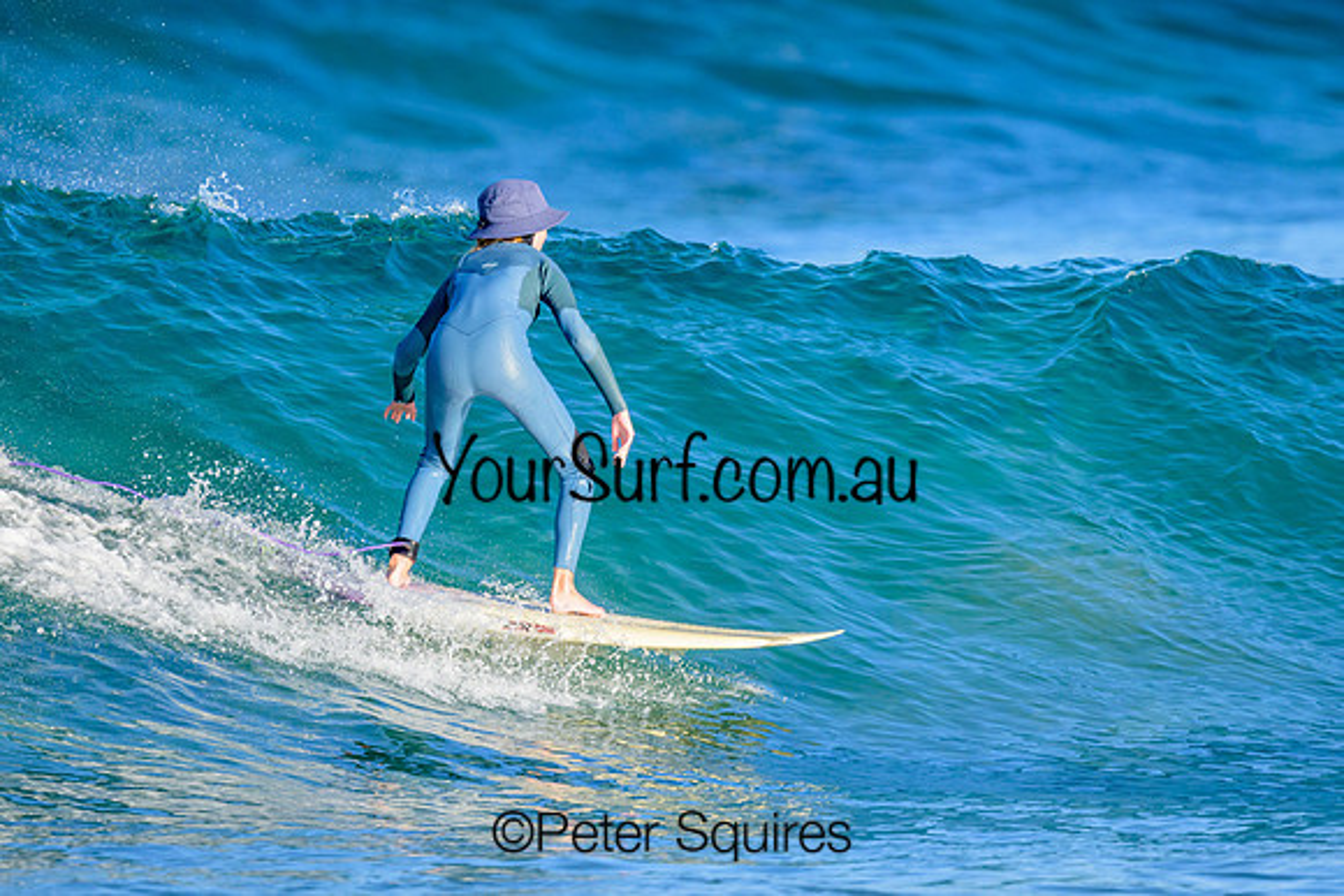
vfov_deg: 1.4
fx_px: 37698
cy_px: 358
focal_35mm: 1010
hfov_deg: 2.0
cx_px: 660
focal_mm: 800
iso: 800
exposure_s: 1/2000
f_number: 6.3
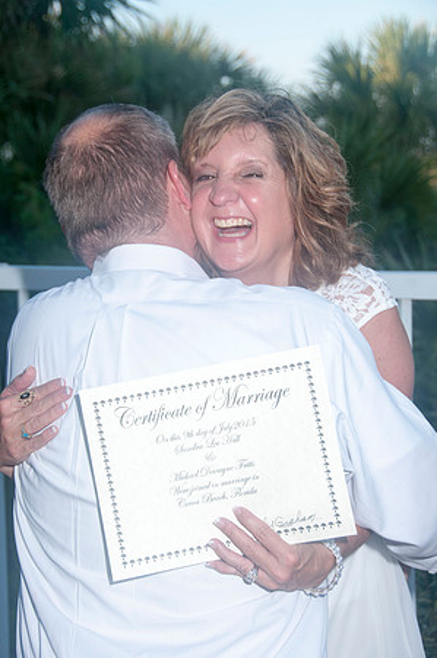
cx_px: 218
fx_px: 1314
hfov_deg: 18.9
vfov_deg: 28.1
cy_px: 329
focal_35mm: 72
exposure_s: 1/250
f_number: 5.6
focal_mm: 48
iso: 200
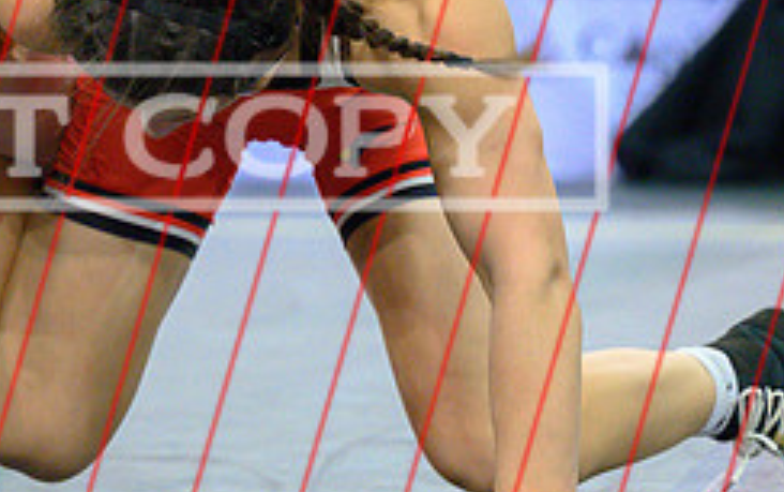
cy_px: 109
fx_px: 6052
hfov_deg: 7.4
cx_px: 143
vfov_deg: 4.6
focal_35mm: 283
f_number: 2.8
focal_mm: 94
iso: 4500
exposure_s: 1/800
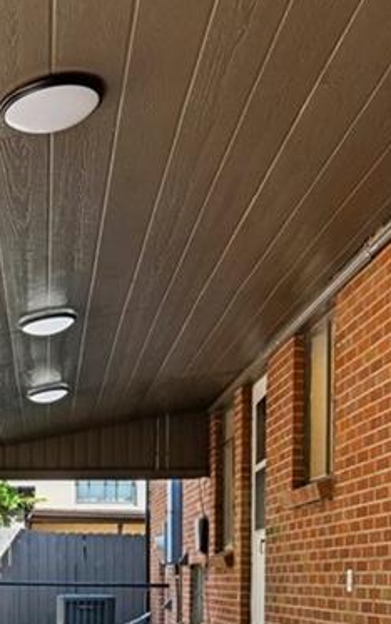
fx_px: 1039
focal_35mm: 61
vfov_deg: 31.8
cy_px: 564
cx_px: 50
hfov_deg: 20.9
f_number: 8
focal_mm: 14
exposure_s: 1/30
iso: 64
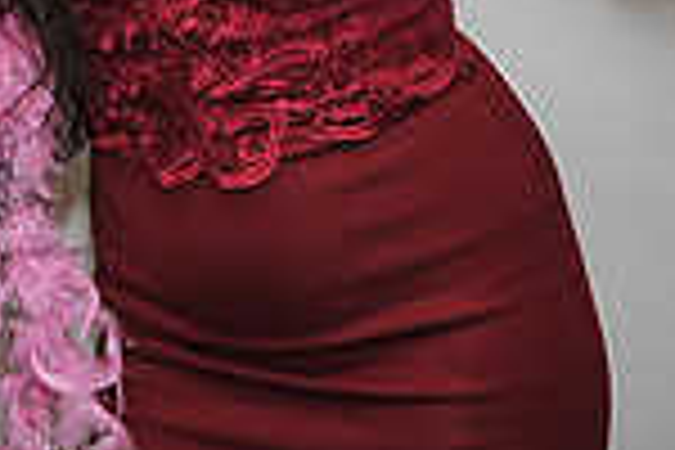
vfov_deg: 8.2
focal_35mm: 162
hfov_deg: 12.0
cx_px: -405
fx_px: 3037
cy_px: -342
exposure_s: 1/60
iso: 1000
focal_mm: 42
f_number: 8
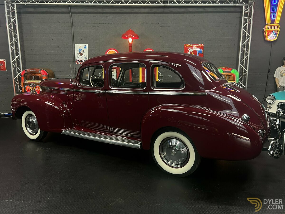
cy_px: 107
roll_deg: +0.4
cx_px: 142
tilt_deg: -10.9
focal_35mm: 26
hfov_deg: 67.3
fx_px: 214
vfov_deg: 53.1
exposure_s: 1/50
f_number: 1.5
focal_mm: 5.7
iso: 125
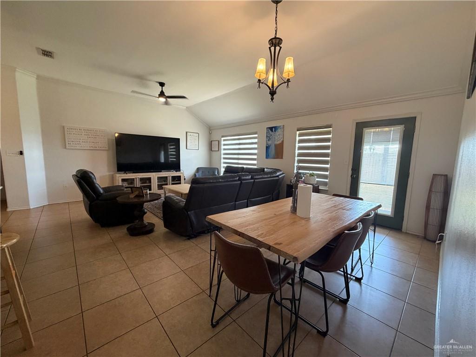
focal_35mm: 14
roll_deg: -1.0
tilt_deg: -6.1
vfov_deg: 85.7
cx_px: 238
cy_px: 178
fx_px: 193
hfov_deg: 102.1
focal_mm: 2.22
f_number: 2.2
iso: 400
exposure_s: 1/60
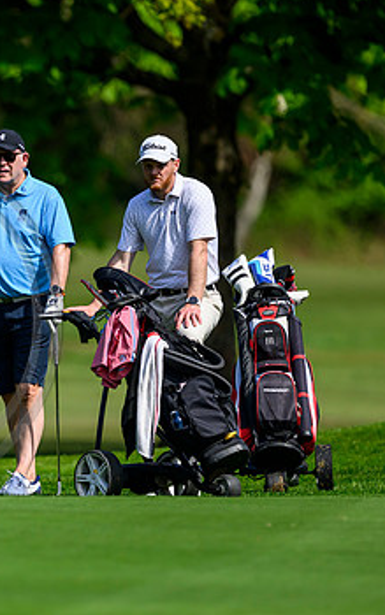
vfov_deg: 2.5
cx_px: -153
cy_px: 381
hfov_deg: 1.6
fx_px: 14191
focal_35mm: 846
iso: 500
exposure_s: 1/6400
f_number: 3.5
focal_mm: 400
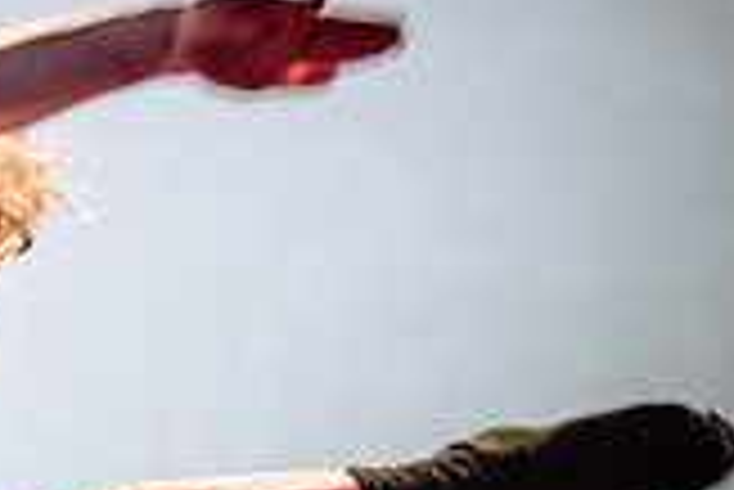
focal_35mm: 172
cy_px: 641
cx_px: -597
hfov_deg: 11.1
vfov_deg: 7.9
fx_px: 3510
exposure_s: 1/300
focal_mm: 37
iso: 800
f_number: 2.8
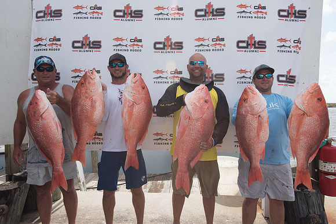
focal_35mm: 25
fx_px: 233
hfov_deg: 71.5
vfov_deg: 51.3
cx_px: 168
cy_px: 112
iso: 250
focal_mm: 25
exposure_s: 1/320
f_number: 9
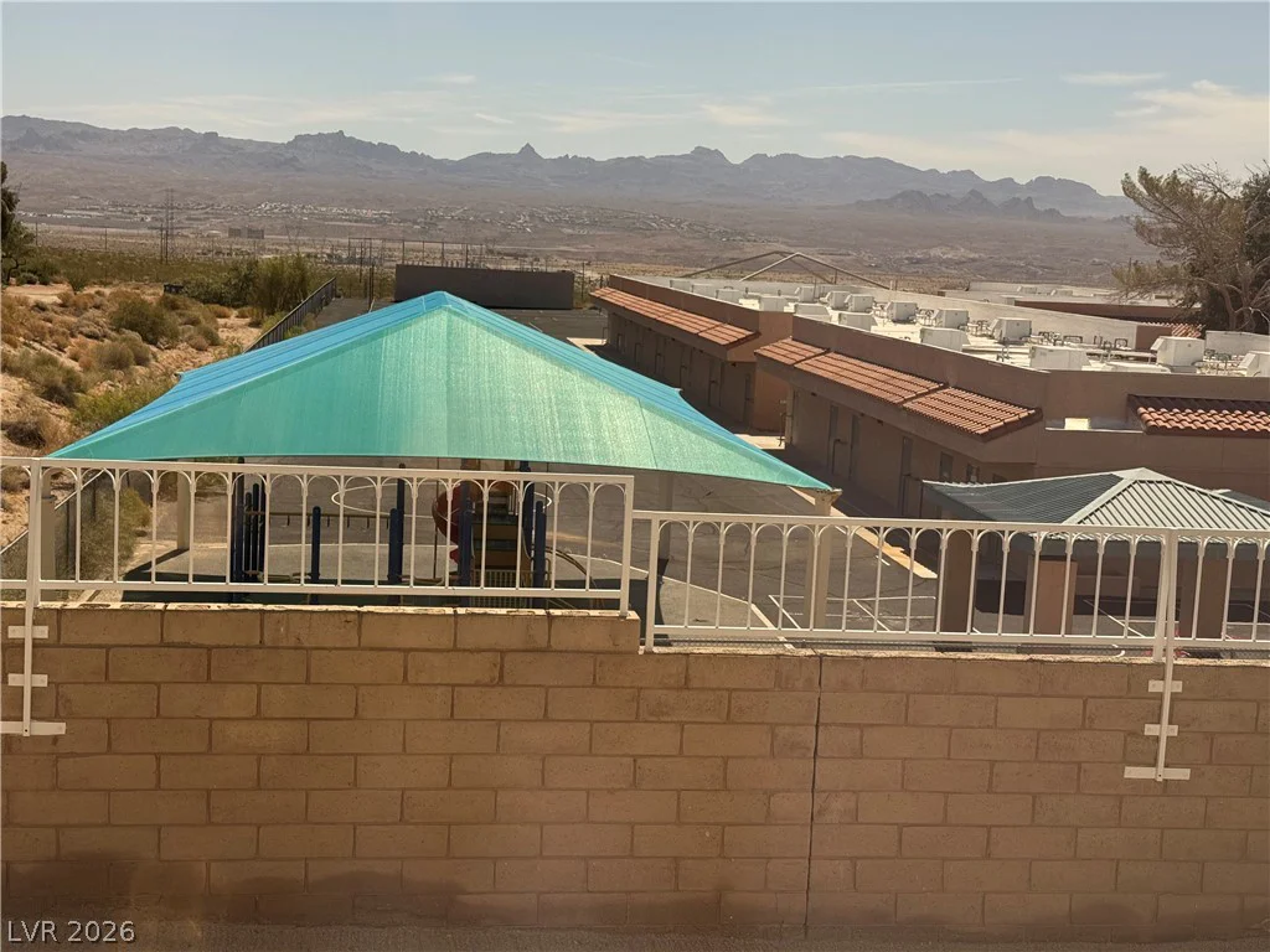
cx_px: 635
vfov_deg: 30.3
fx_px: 1761
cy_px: 476
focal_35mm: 48
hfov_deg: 39.7
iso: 64
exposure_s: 1/5848
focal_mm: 6.76
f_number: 1.78
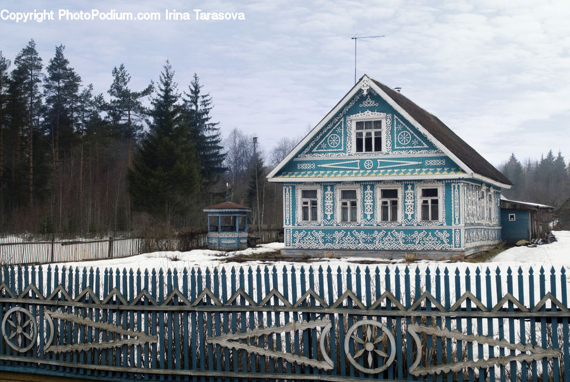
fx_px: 618
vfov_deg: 34.3
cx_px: 285
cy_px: 191
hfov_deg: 49.5
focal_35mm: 39
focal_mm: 26
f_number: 5
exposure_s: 1/160
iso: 100
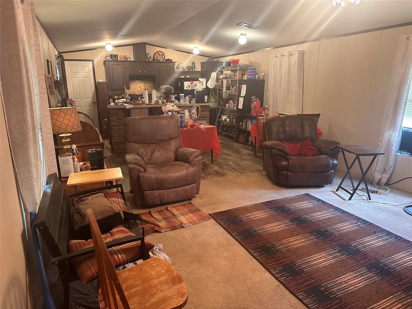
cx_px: 206
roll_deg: +0.4
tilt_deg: -14.0
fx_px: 286
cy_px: 154
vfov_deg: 56.8
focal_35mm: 24
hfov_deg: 71.6
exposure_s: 1/60
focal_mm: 6.86
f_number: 1.78
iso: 640
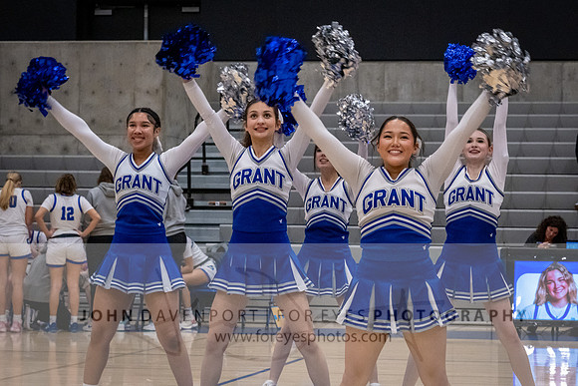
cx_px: 413
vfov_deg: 13.6
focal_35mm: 100
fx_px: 1612
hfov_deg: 20.2
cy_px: 192
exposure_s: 1/500
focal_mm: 70
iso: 11400
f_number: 7.1
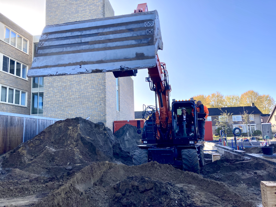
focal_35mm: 28
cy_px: 104
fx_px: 223
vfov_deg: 49.7
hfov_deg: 63.4
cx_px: 138
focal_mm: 3.99
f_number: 1.8
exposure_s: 1/873
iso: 25
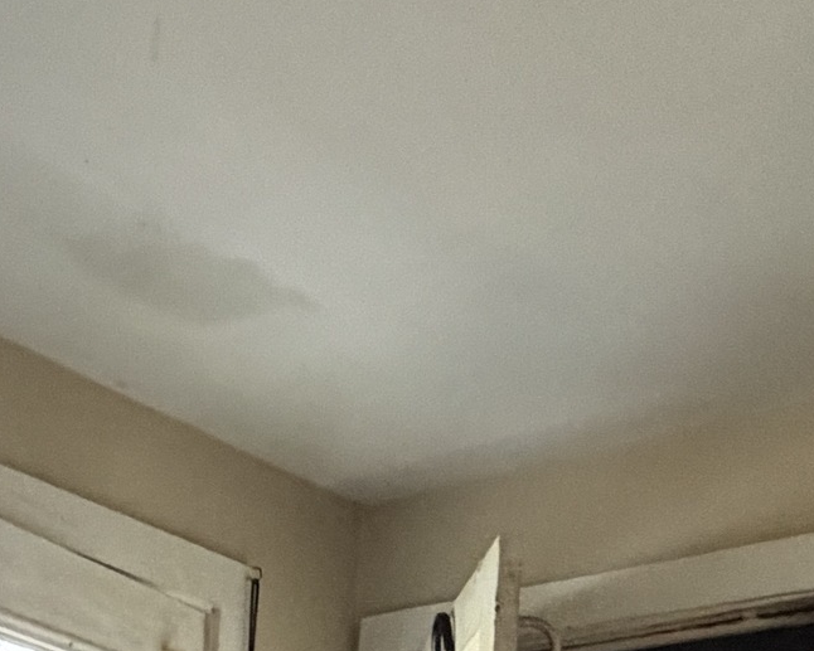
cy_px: 1191
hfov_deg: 28.0
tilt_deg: -5.5
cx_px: 73
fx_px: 1566
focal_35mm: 65
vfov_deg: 18.2
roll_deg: -1.7
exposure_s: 1/60
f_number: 2.2
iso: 800
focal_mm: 2.22
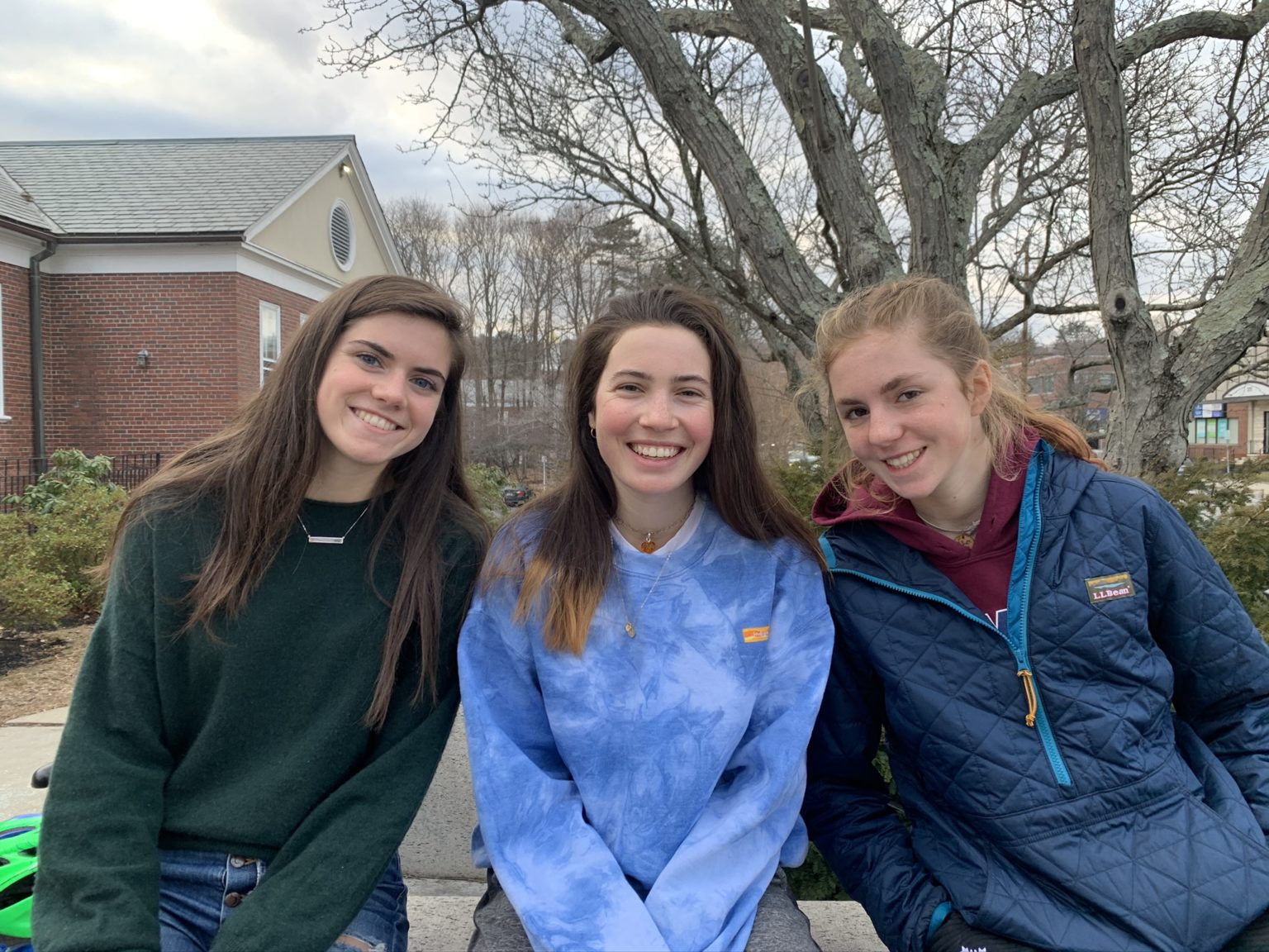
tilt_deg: -3.3
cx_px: 634
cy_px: 476
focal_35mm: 26
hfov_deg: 67.3
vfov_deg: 53.1
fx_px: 953
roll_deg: +0.6
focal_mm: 4.25
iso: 40
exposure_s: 1/121
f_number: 1.8
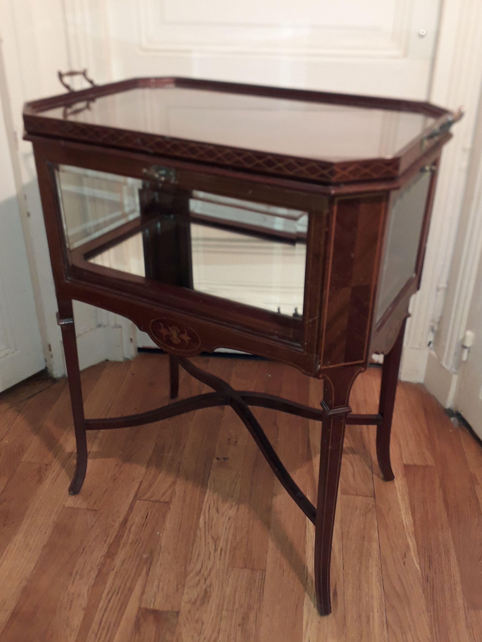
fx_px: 501
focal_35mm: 27
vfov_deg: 65.3
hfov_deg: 51.4
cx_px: 241
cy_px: 321
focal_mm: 3.6
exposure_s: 1/50
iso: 100
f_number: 1.9
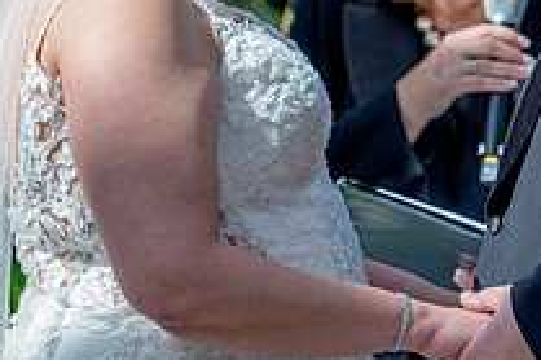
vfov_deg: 3.0
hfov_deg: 4.5
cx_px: 563
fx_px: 6937
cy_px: -99
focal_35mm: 462
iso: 640
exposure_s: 1/3200
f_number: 3.2
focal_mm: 150
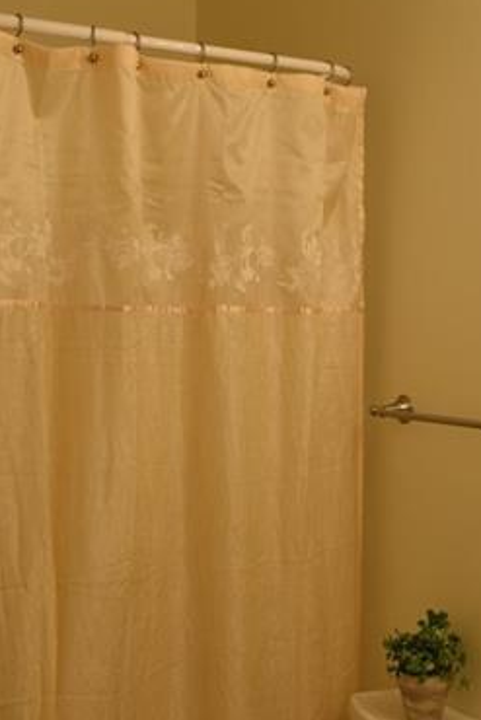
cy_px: 348
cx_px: 323
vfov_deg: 35.6
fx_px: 1121
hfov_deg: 24.1
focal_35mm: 56
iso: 400
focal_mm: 18
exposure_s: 1/80
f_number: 4.5
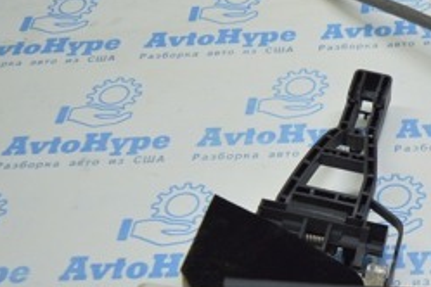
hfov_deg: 24.6
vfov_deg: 17.5
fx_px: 922
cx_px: 466
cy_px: 246
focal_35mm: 77
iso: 400
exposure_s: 1/80
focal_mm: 20
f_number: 3.8
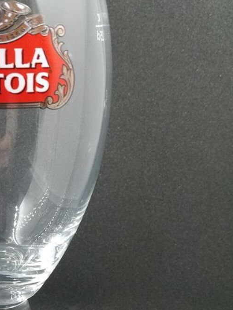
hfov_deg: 25.9
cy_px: 205
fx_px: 484
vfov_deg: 35.2
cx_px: 7
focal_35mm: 54
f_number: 2.2
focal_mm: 4.5
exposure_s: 1/33.3
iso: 160
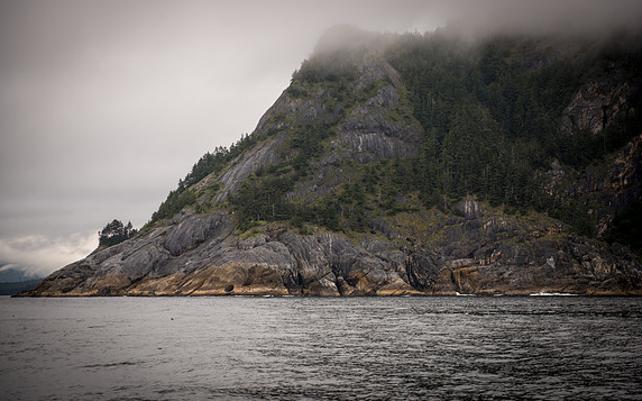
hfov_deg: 27.2
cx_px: 326
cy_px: 196
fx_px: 1329
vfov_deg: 17.1
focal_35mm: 76
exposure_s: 1/1000
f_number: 2.8
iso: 100
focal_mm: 70
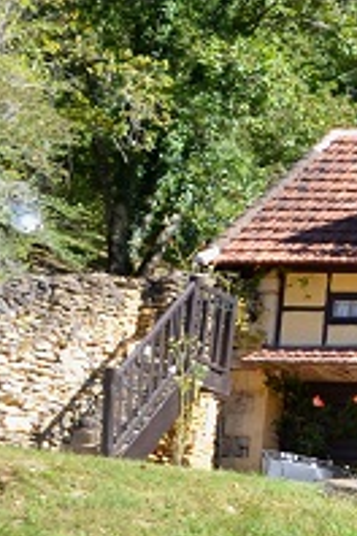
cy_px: 202
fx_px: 1978
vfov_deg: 15.4
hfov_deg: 8.8
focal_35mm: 133
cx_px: 1006
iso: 200
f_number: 6.3
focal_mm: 22
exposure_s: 1/160
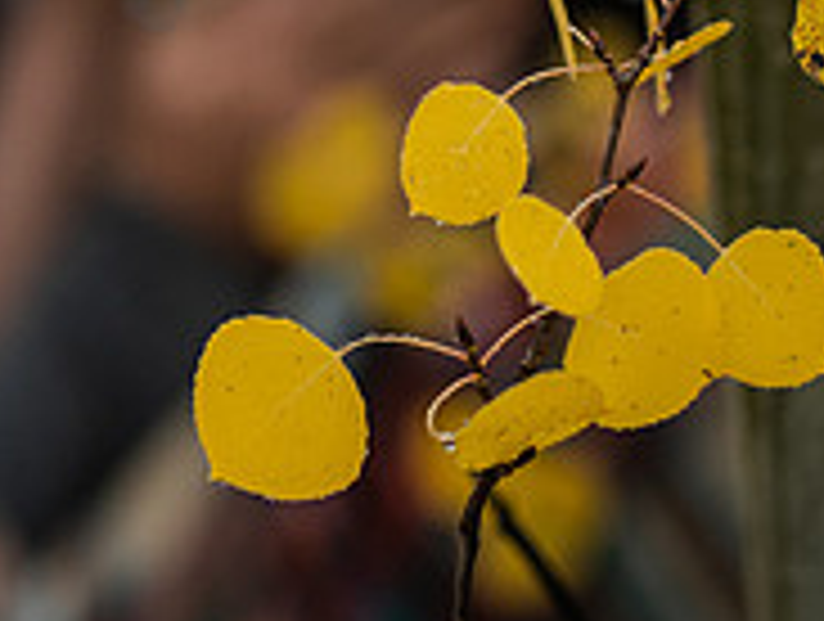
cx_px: -32
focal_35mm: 152
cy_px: -144
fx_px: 3625
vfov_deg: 9.6
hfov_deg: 12.8
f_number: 2.2
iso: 1250
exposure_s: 1/500
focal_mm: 50
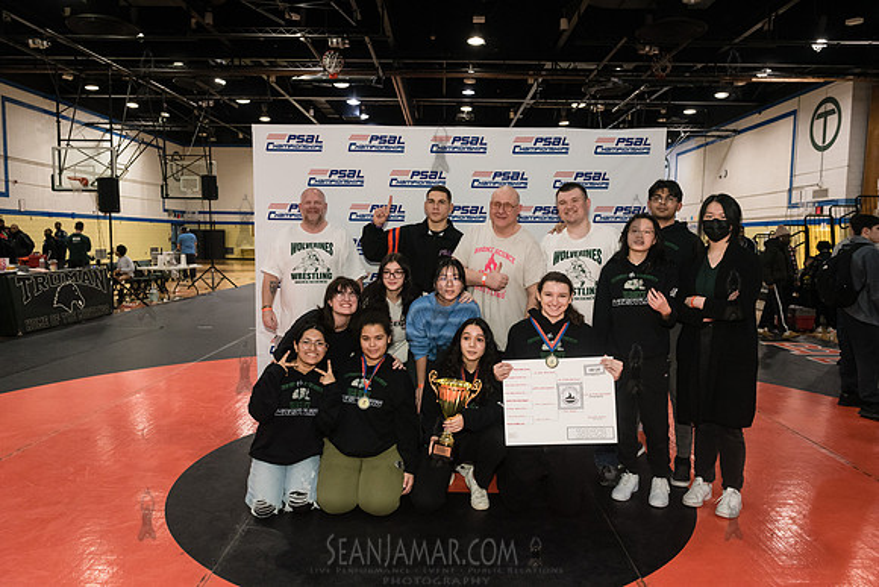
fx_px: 635
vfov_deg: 49.6
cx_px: 440
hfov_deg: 69.4
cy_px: 294
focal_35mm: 26
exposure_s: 1/160
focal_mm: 26
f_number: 5
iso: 4000
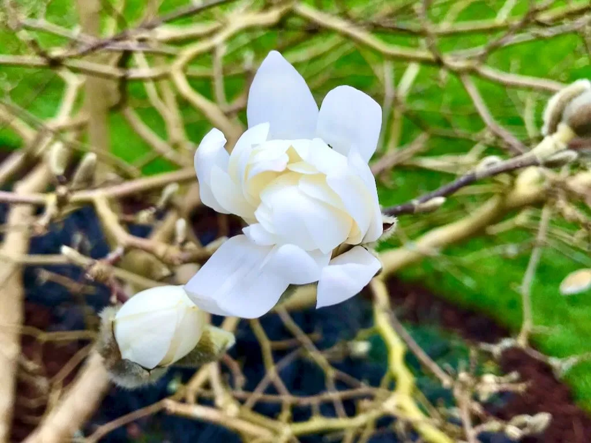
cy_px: 222
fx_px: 478
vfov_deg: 49.7
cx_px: 296
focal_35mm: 28
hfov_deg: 63.4
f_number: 1.8
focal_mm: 3.99
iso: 20
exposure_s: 1/638
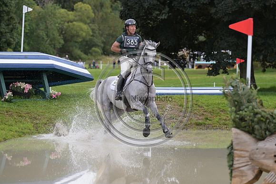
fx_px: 1265
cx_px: 138
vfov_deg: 8.3
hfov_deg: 12.4
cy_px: 92
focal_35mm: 165
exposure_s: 1/1250
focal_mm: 165
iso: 800
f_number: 5.6
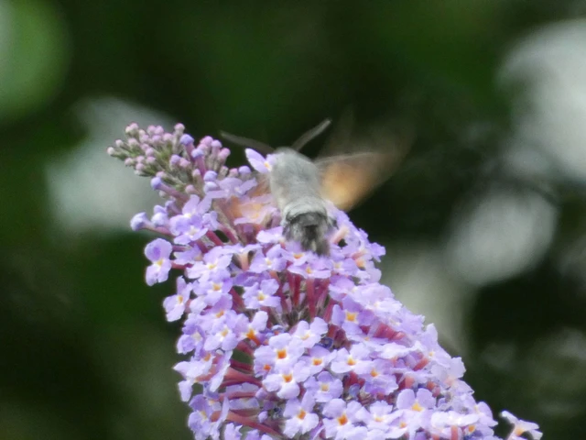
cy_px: 220
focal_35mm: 1169
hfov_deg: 1.7
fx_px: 19790
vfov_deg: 1.3
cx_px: 293
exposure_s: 1/125
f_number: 5.8
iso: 500
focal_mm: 209.4
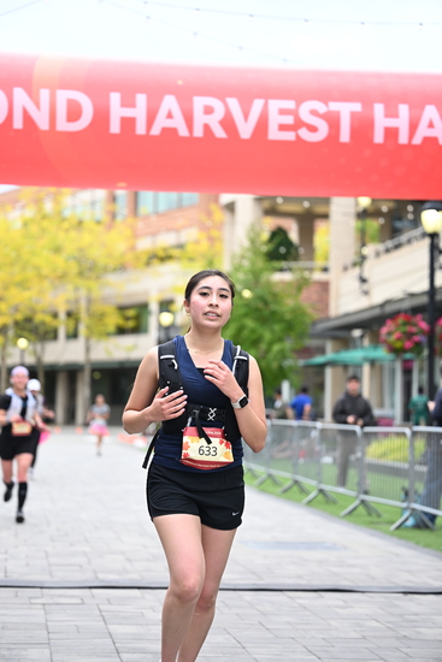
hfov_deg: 16.9
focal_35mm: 81
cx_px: 221
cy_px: 331
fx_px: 1491
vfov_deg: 25.1
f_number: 2.8
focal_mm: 81
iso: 640
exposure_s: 1/1600
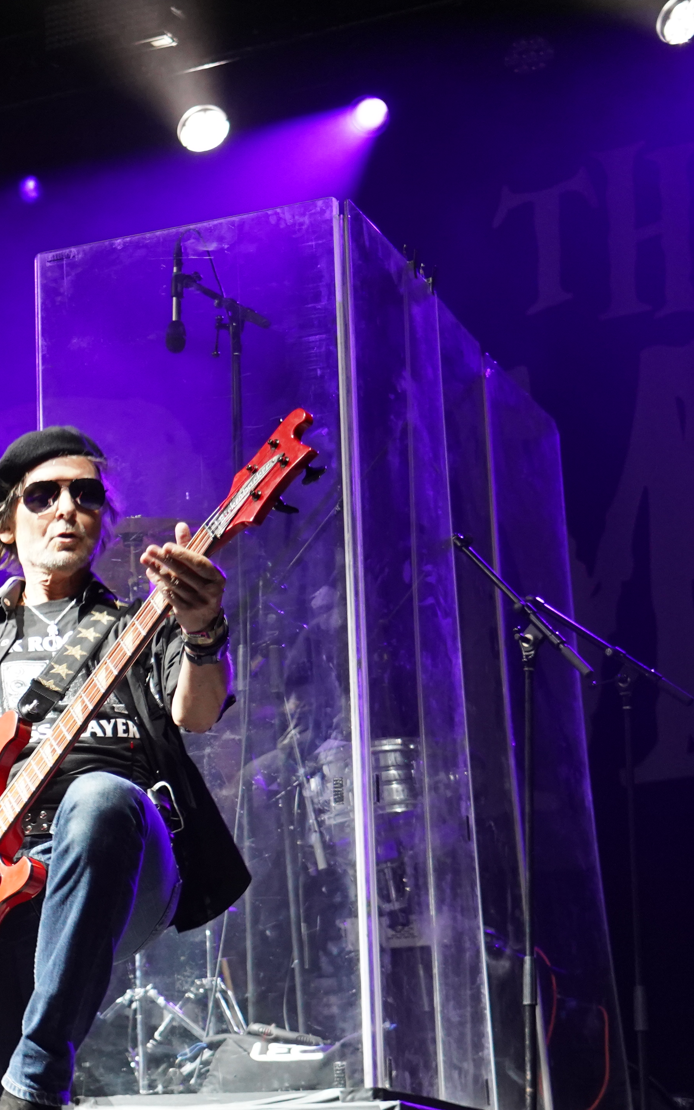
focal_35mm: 96
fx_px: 2904
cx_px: -467
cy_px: 768
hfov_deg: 12.7
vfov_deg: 21.5
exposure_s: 1/160
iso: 3200
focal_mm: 45
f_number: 4
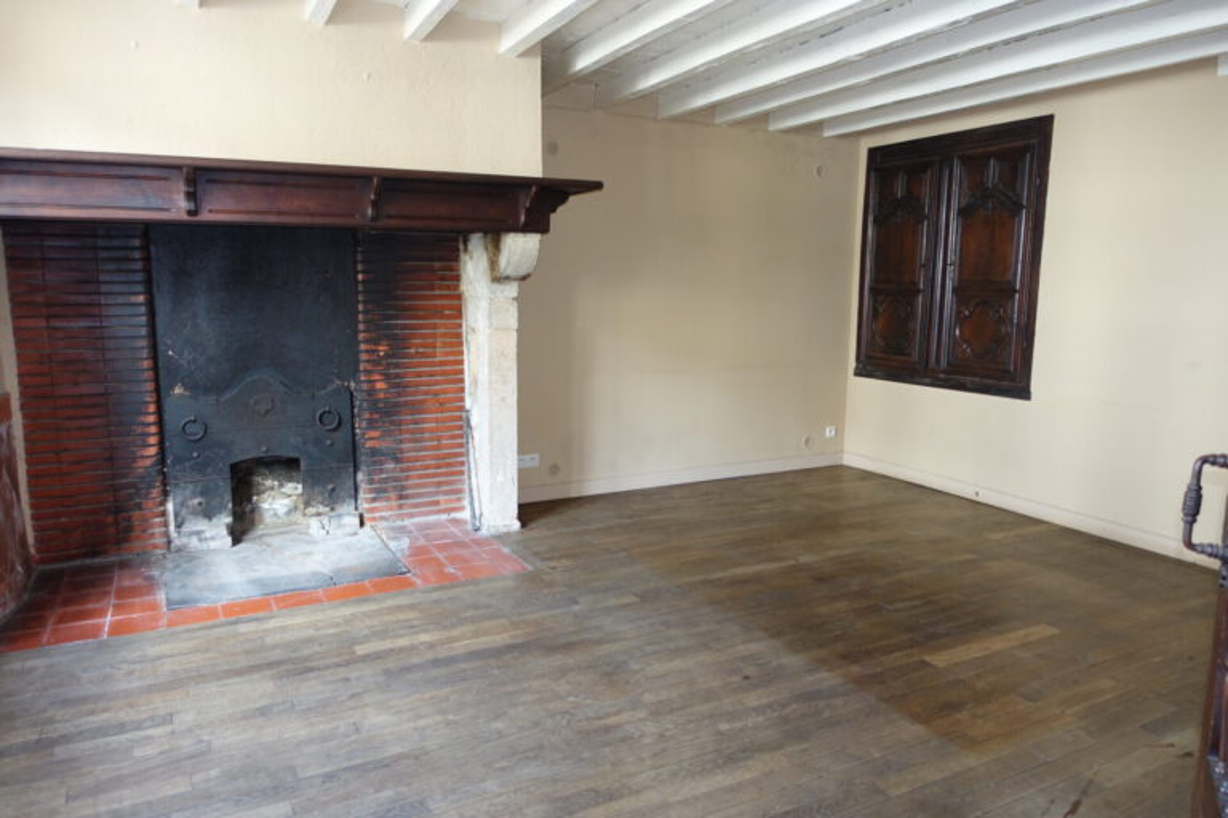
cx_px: 614
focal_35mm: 24
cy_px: 409
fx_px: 819
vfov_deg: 53.1
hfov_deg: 73.7
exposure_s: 1/30
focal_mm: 8.8
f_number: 1.8
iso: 200
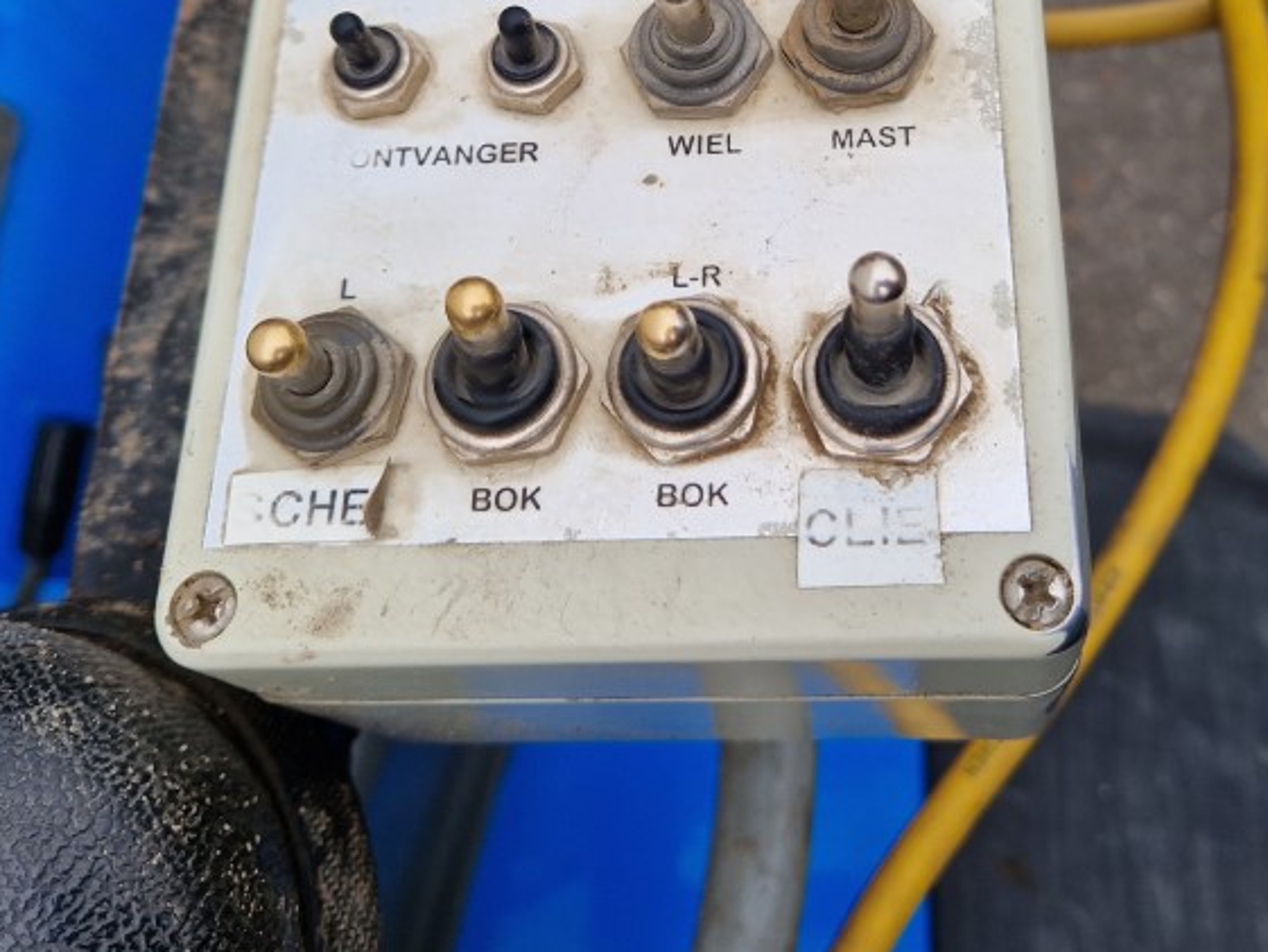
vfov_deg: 32.7
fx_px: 1539
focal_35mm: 42
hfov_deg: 44.5
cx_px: 775
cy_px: 106
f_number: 1.8
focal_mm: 5.4
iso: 50
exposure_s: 1/442
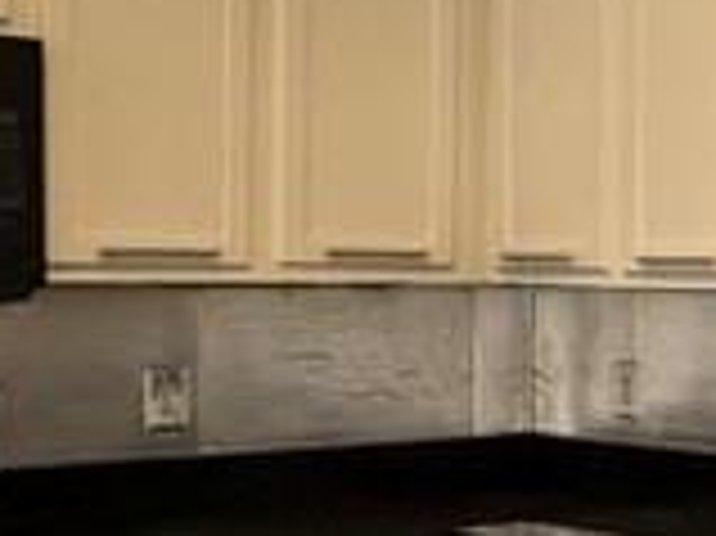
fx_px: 1860
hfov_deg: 19.2
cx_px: 1063
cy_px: 329
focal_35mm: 90
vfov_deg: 16.4
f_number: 2.2
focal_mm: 2.22
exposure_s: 1/120
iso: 250
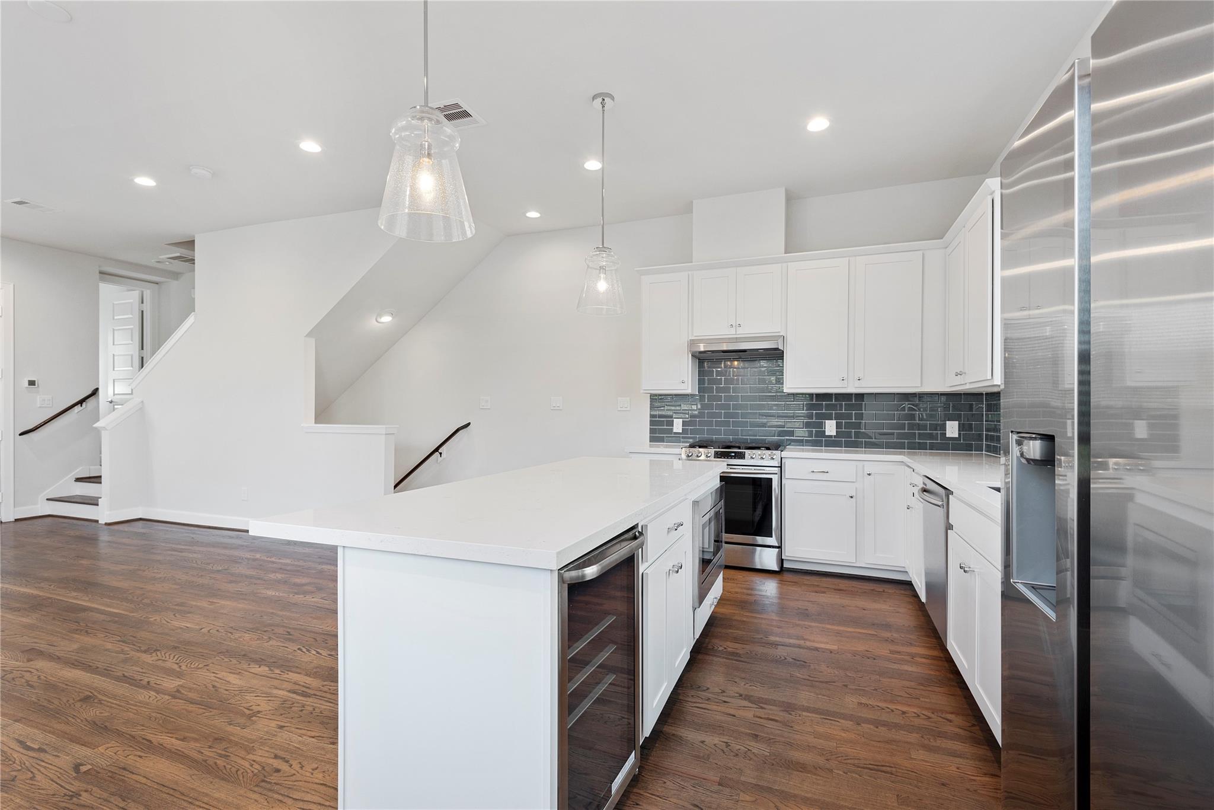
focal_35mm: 16
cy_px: 405
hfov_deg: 96.7
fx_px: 540
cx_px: 607
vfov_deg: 73.8
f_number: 10
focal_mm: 16
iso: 400
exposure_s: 1/4
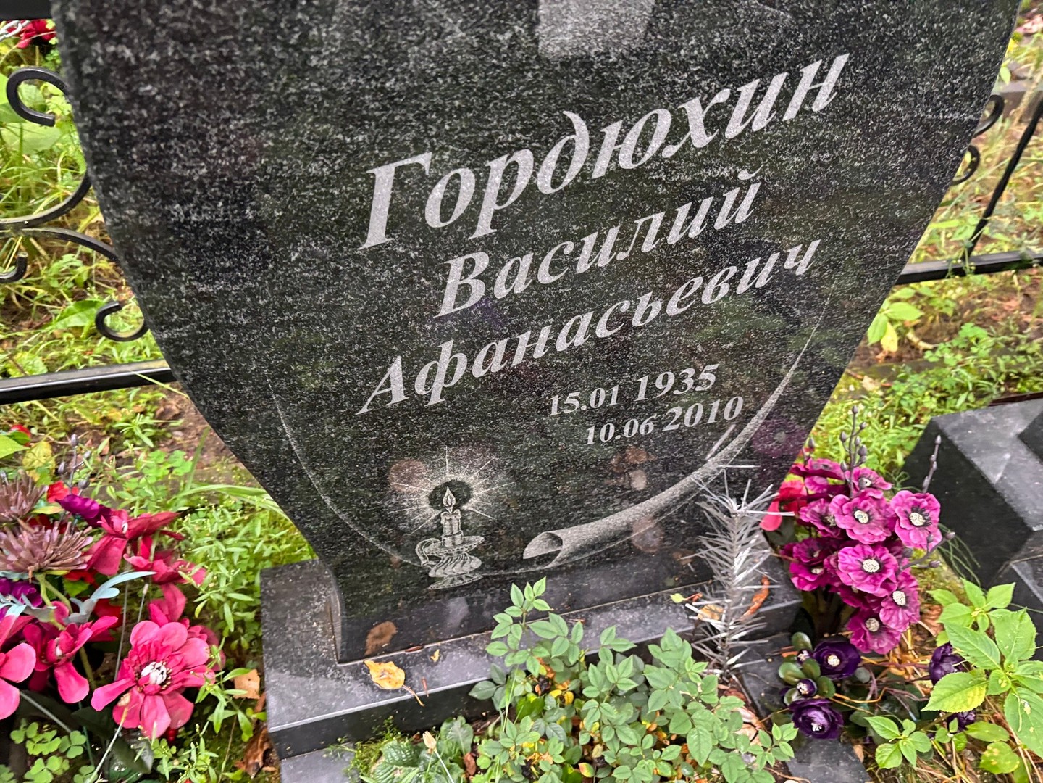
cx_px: 522
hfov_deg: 67.3
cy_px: 392
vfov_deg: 53.1
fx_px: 783
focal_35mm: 26
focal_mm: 5.96
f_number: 1.6
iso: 400
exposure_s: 1/60
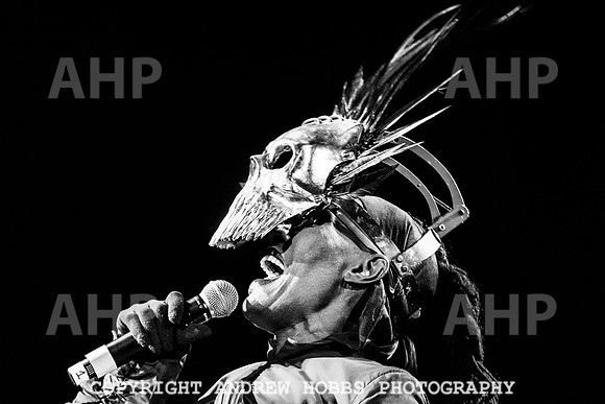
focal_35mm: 413
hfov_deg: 5.0
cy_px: 218
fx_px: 6948
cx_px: 373
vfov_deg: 3.3
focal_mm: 200
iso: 3200
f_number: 3.5
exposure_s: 1/400
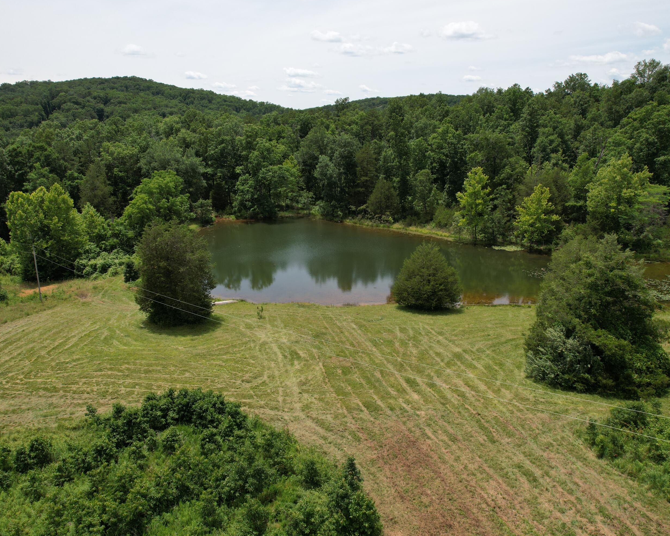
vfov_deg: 56.8
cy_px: 267
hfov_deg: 68.1
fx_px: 496
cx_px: 338
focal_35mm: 25
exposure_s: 1/2000
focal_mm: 8.38
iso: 110
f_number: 2.8
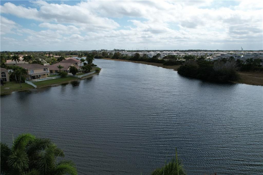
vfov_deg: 57.2
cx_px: 132
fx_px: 161
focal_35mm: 22
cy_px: 88
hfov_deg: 78.6
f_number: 2.8
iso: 100
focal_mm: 8.38
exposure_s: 1/3000
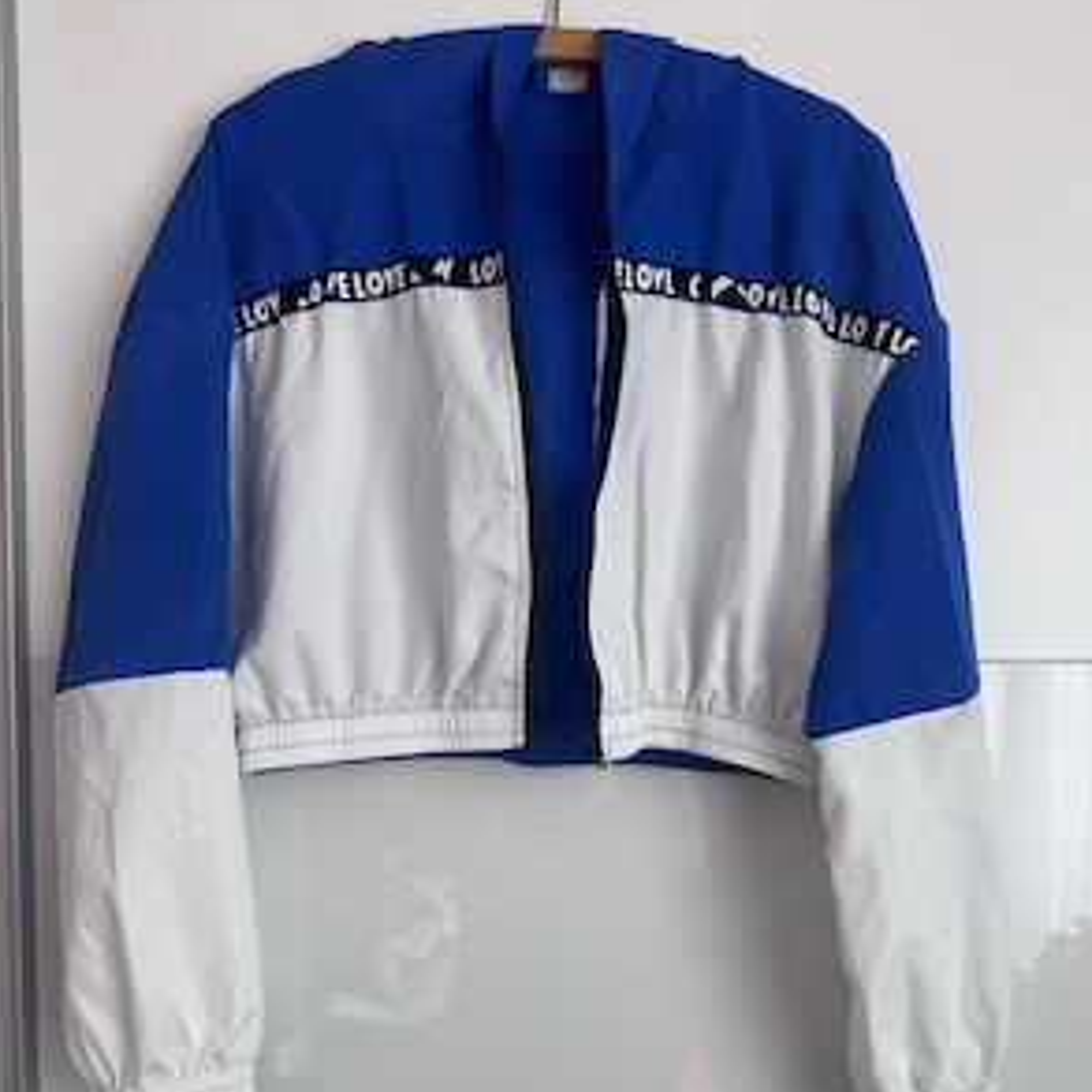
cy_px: 660
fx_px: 1035
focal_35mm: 29
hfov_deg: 55.6
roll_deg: +0.0
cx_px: 555
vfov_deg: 55.2
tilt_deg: -2.4
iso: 100
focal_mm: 6.76
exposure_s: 1/121
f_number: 1.78
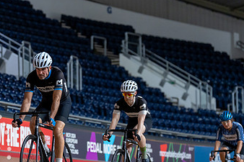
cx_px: 56
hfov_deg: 10.6
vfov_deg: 7.1
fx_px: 1314
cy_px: 113
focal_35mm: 194
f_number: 2.8
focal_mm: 113
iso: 3200
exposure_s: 1/800
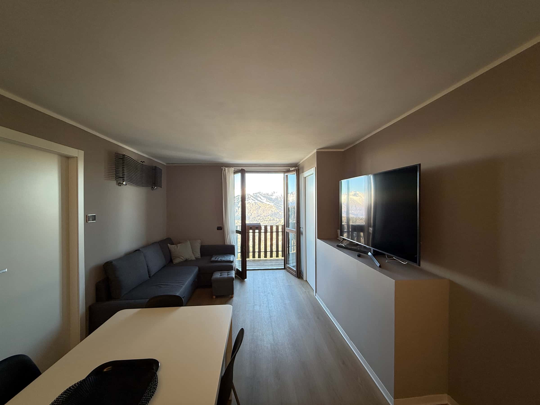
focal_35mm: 14
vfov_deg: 85.7
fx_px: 218
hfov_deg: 102.1
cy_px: 202
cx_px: 270
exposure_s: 1/100
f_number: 2.2
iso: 80
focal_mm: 2.22
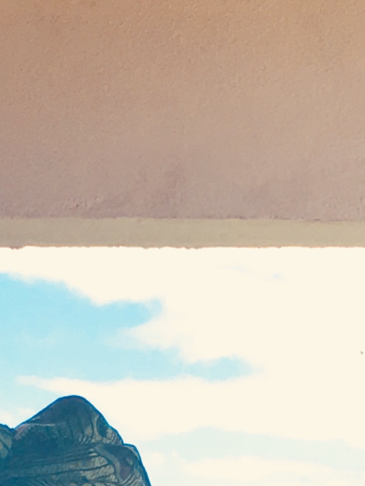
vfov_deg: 11.4
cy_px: 886
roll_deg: -0.8
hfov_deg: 9.2
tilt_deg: -1.5
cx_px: 180
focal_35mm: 161
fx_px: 2262
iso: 25
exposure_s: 1/769
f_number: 2.2
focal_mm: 4.15
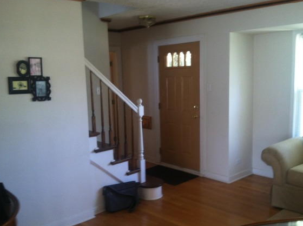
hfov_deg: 46.9
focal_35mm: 40
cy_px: 123
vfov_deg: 35.8
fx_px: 350
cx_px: 156
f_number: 2.8
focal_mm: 3.85
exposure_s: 1/15
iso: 125
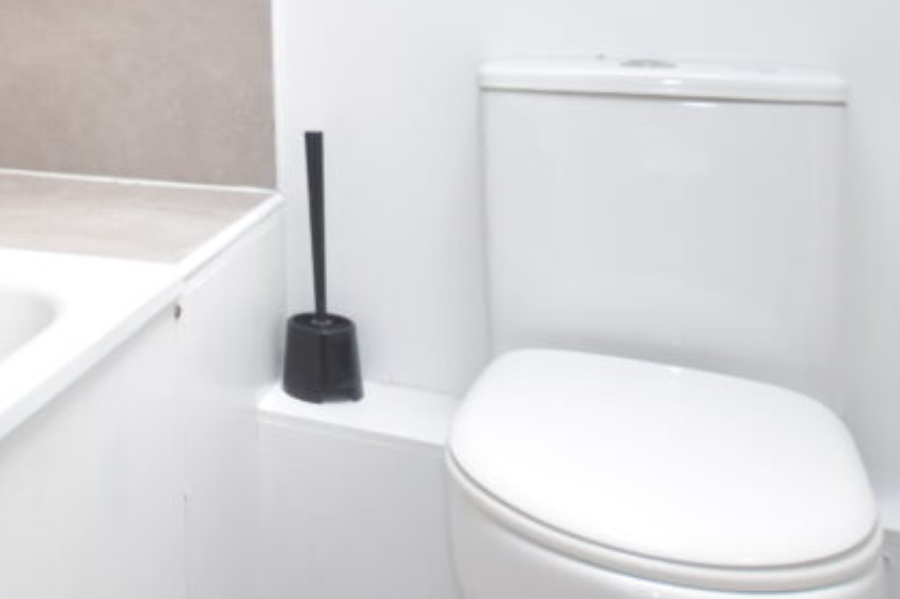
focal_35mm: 43
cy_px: -57
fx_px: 1075
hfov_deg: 39.1
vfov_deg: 28.4
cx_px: -37
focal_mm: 10
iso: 400
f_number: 4
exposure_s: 1/40
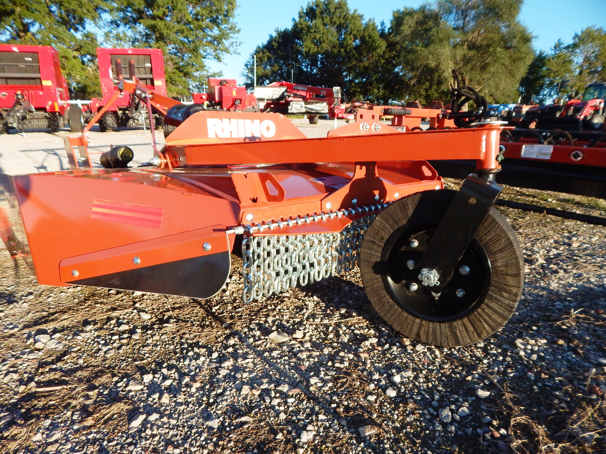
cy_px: 227
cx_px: 303
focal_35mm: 22
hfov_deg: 76.4
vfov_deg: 61.1
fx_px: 385
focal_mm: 4
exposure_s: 1/800
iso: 125
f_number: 3
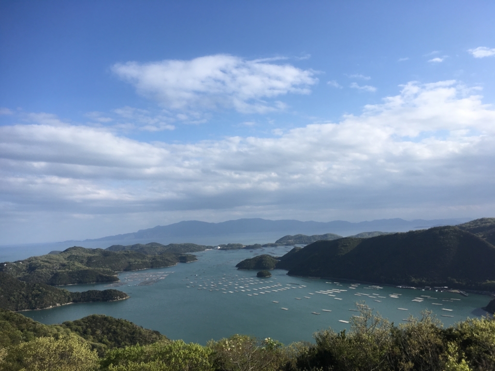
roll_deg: +1.3
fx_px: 415
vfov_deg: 48.2
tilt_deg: +4.4
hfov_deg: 61.7
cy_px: 186
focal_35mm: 29
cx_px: 248
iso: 25
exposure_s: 1/1672
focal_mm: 4.15
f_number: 2.2
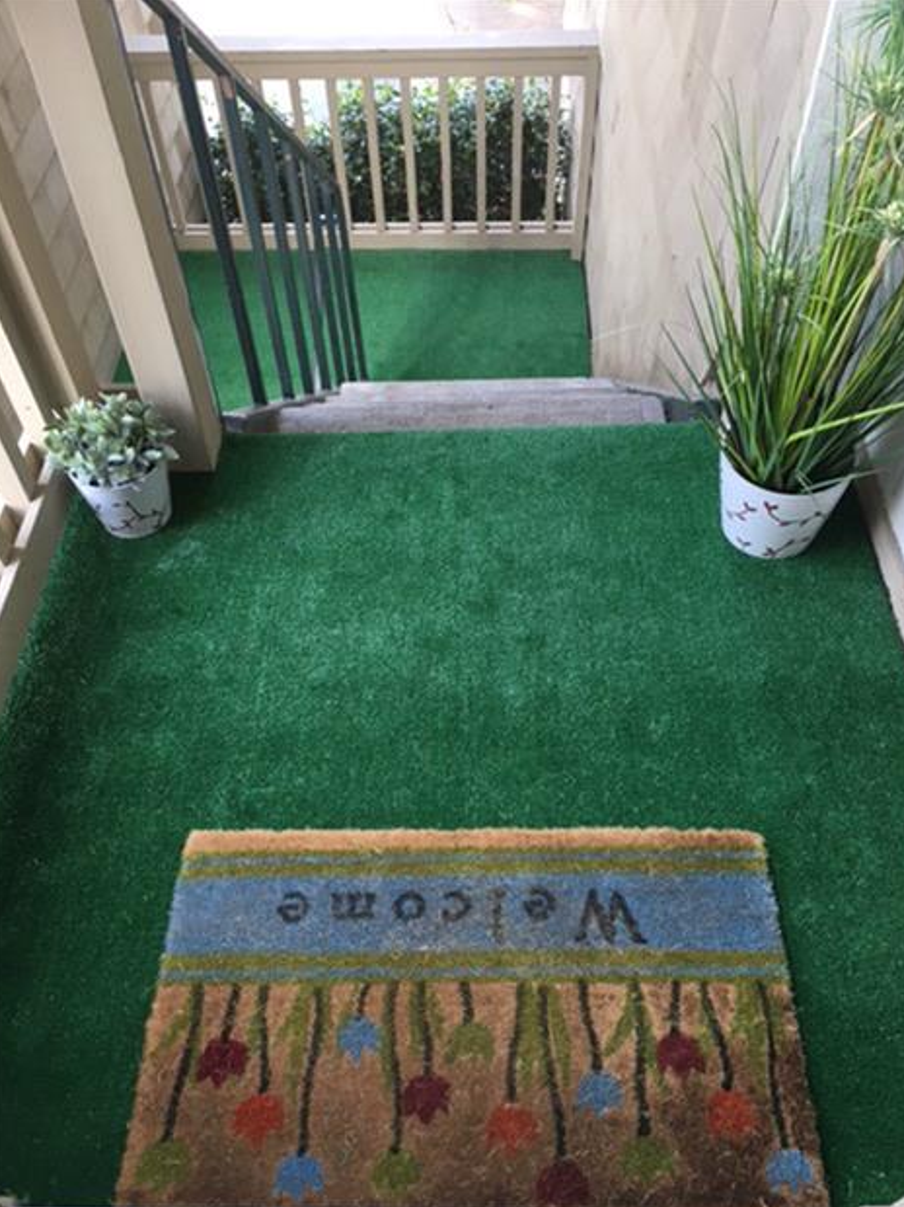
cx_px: 454
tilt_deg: -50.8
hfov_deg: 46.8
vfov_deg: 60.0
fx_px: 1045
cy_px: 620
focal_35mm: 30
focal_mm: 4.15
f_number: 2.2
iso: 32
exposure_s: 1/40
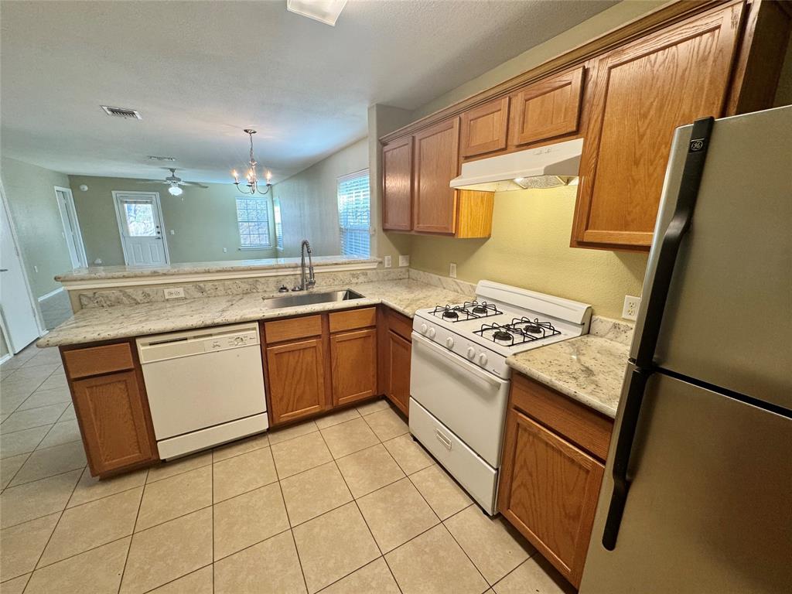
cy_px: 297
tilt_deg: -13.8
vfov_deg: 85.7
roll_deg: -0.5
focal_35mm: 14
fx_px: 320
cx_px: 396
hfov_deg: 102.1
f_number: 2.2
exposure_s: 1/120
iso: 160
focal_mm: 2.22
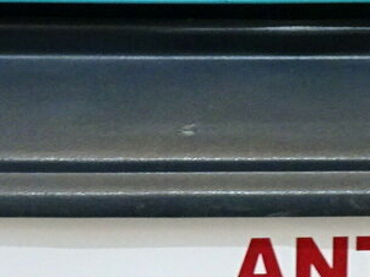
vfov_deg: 9.3
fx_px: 1698
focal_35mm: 159
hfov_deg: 12.4
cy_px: 1
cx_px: 184
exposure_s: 1/25
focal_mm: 6.8
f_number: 4
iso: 800
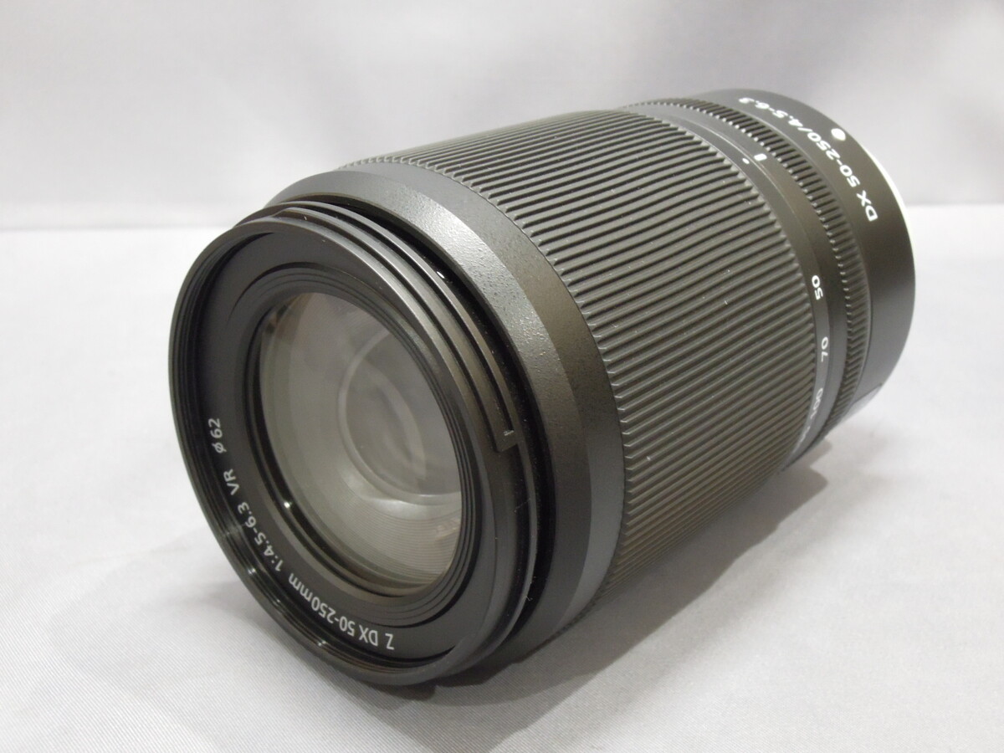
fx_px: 1305
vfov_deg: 32.2
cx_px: 502
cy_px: 376
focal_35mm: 45
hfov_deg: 42.1
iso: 720
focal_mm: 8.1
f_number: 5
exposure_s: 1/13
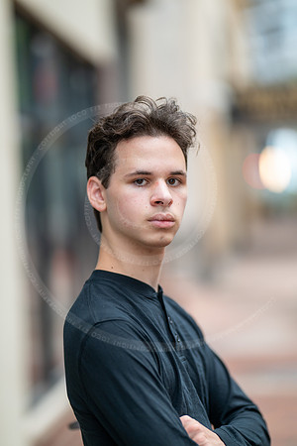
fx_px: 1052
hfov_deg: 16.1
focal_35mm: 85
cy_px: 223
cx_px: 148
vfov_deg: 23.9
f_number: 1.2
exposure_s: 1/320
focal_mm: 85
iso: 250
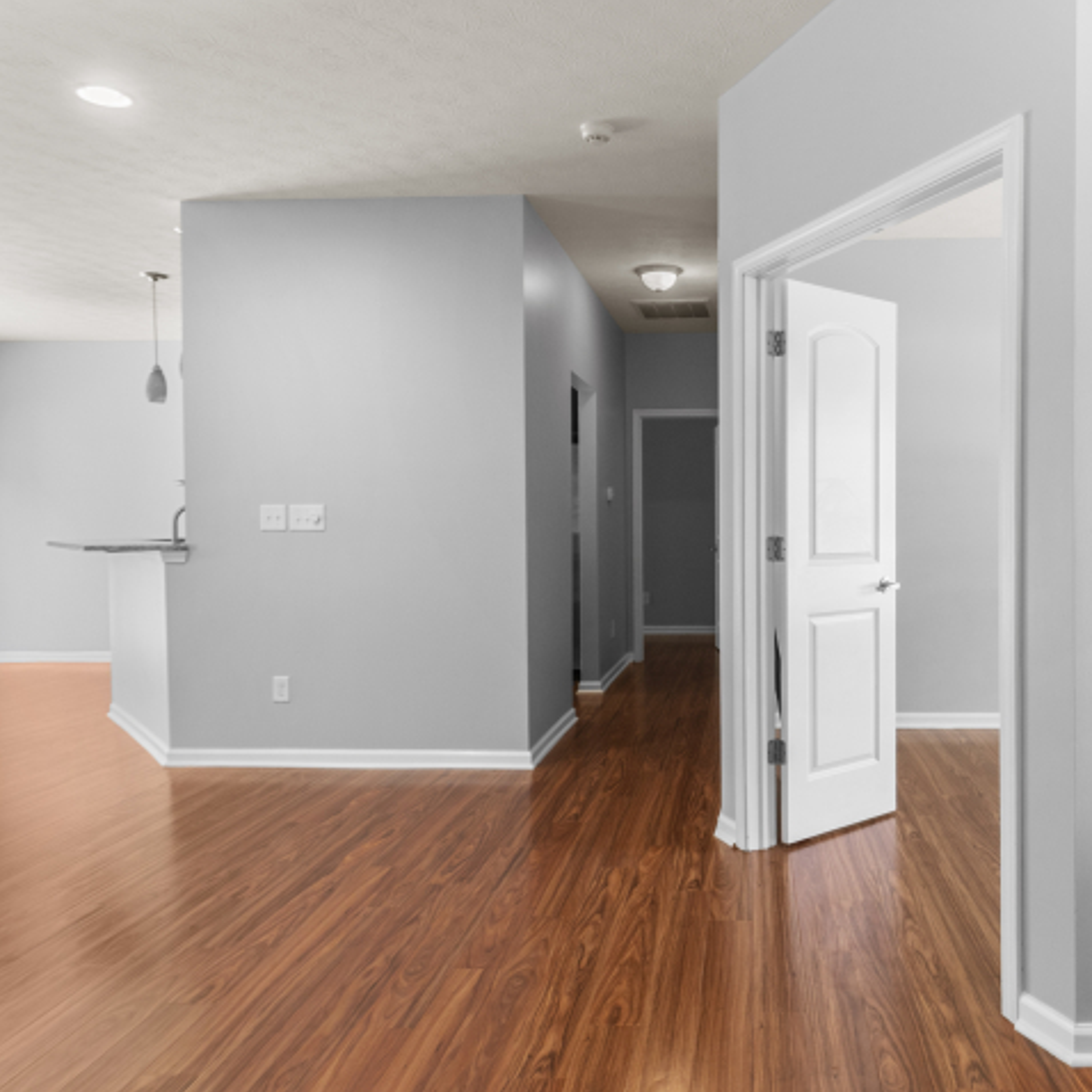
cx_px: 704
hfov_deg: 63.8
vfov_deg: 65.0
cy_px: 557
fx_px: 857
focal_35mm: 24
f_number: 9
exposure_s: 1/4
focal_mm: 12
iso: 250
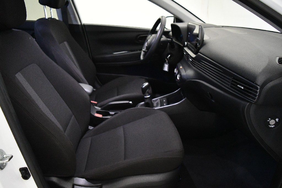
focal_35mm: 27
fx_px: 212
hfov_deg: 67.4
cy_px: 94
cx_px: 141
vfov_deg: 47.9
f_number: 3.5
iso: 6400
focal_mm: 18
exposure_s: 1/60
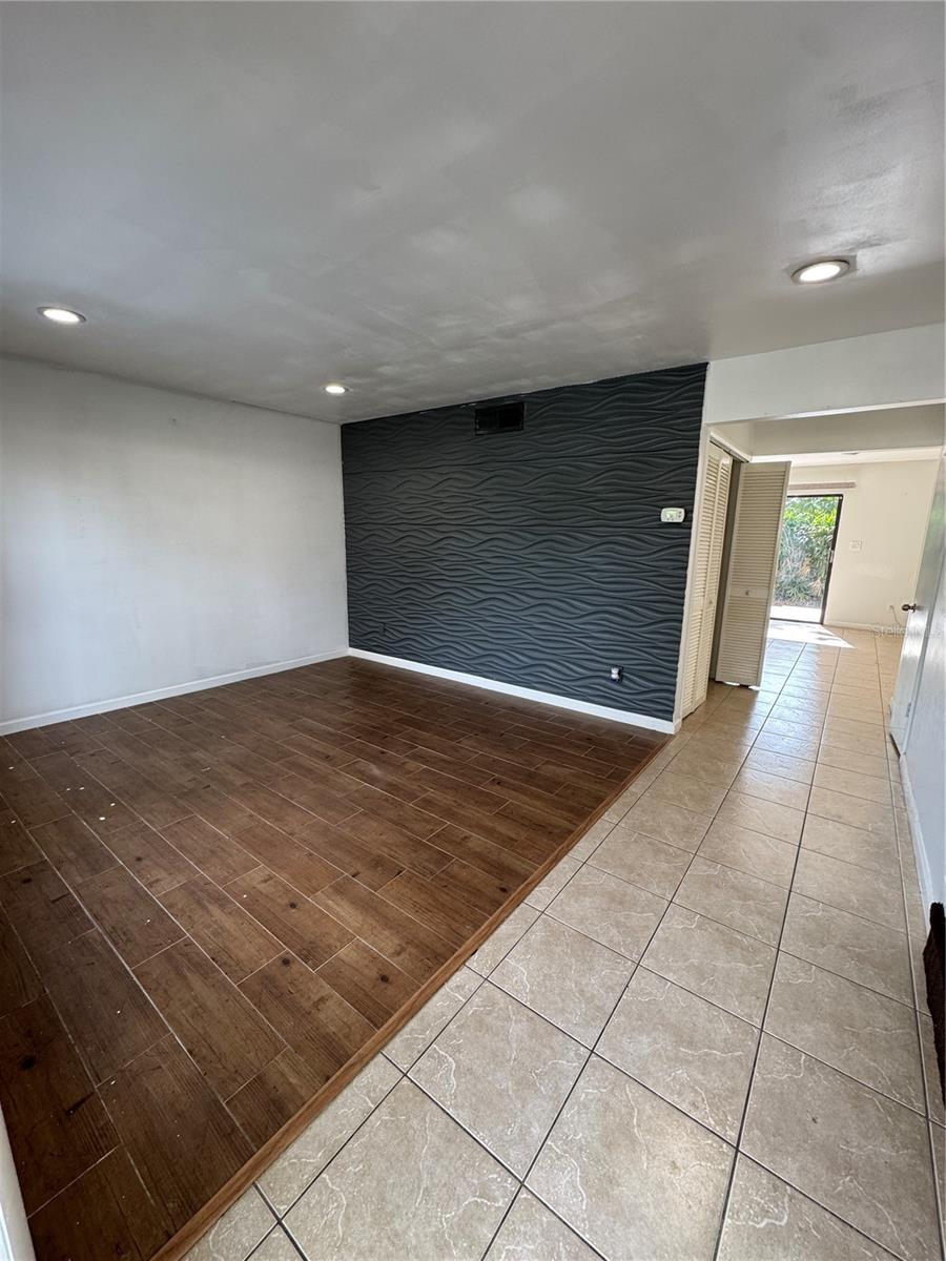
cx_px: 473
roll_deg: -0.9
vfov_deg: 102.1
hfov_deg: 85.7
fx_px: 510
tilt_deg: -11.1
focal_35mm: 14
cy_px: 630
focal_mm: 2.22
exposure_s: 1/120
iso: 160
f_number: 2.2
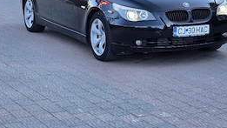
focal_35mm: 115
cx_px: 122
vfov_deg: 10.4
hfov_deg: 18.6
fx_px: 692
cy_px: -19
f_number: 2.4
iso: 25
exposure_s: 1/149
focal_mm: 7
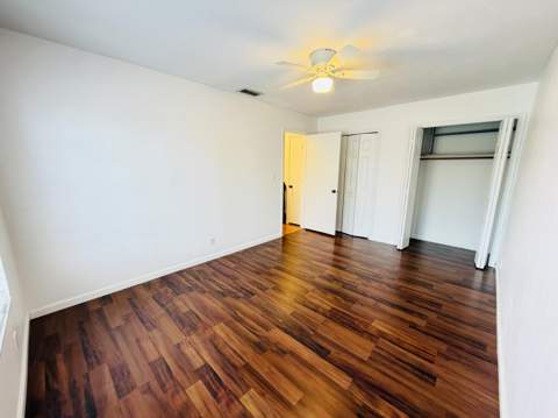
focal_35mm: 14
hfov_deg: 102.1
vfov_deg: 85.6
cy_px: 209
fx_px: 225
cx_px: 279
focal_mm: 2.22
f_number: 2.2
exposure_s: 1/60
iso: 320
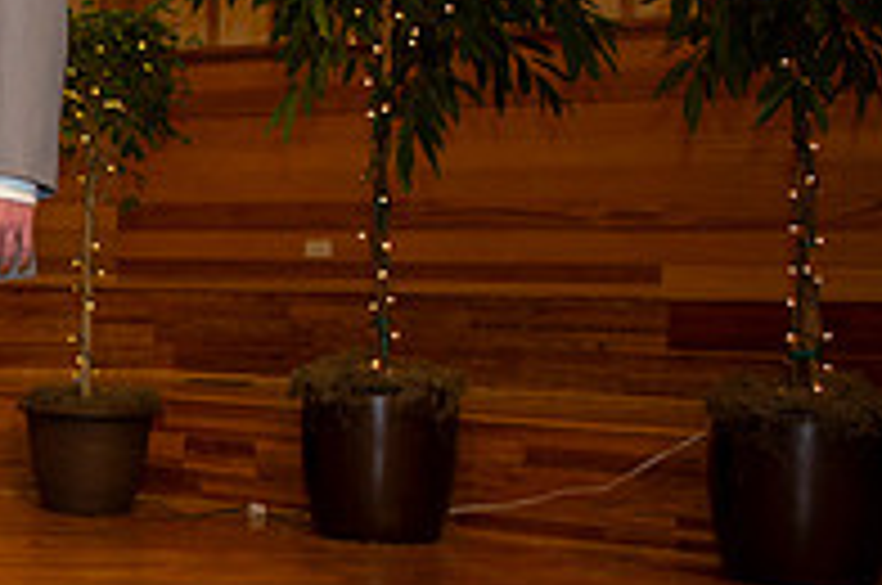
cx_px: -364
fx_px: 1883
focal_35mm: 77
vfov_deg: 17.6
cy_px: 256
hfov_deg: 22.5
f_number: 3.5
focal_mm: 26
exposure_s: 1/160
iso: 800
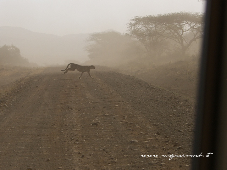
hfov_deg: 16.4
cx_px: 114
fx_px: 787
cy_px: 85
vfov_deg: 12.3
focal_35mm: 120
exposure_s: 1/1600
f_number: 4.6
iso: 50
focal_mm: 31
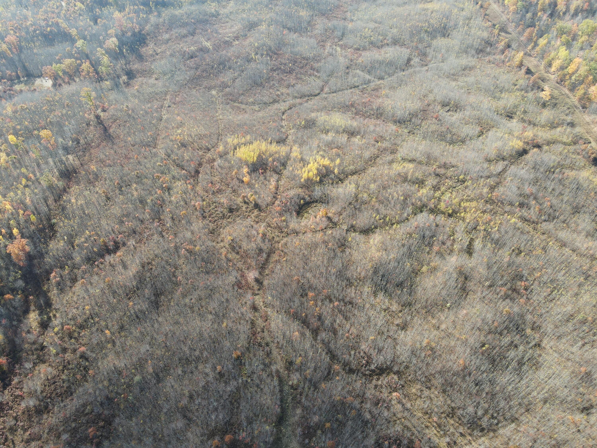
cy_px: 224
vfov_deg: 56.8
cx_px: 298
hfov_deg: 71.6
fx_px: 414
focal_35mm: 24
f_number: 2.8
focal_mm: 4.5
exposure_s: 1/120
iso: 100
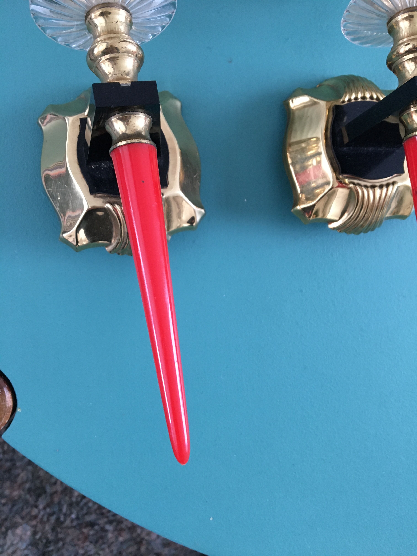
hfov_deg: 48.2
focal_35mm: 29
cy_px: 278
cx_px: 208
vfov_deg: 61.7
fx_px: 466
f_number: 2.2
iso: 160
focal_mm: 4.15
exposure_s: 1/33
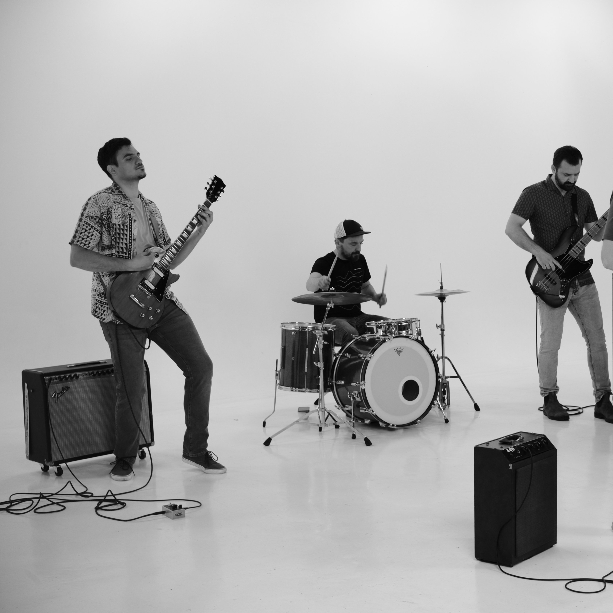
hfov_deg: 31.7
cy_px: 304
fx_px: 1062
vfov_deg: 32.2
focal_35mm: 53
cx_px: 448
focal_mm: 27
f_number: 4.5
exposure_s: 1/125
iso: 400
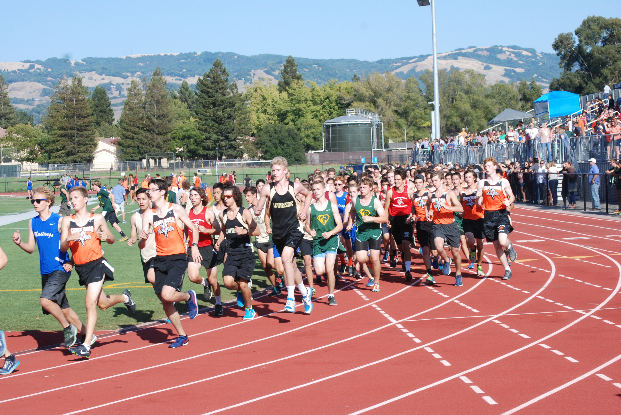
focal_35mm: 82
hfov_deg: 24.6
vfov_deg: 16.6
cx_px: 310
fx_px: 1425
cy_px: 208
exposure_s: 1/500
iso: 400
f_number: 11
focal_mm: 55
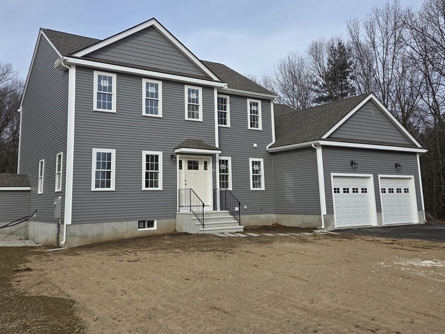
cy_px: 167
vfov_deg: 58.9
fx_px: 296
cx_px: 222
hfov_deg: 73.9
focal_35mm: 23
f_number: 1.8
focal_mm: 5.4
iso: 80
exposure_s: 1/5261
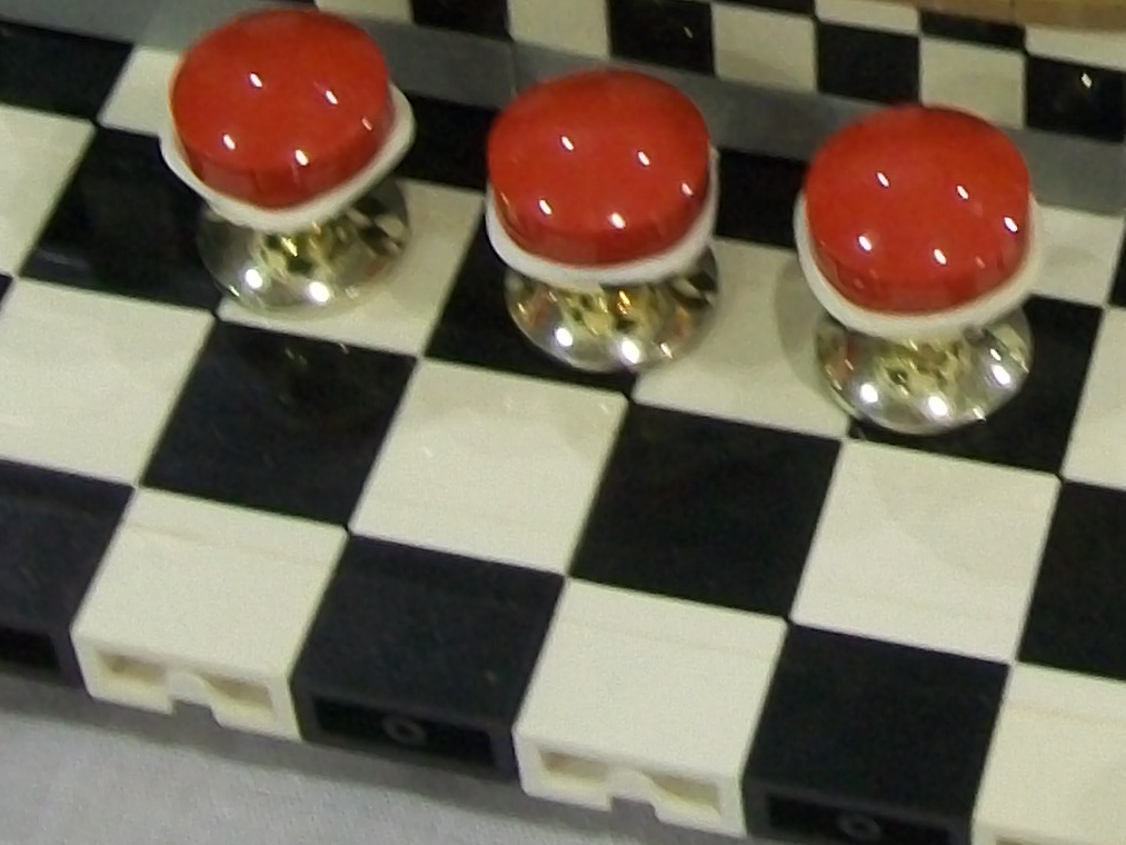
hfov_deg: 16.6
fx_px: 3774
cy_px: -259
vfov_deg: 12.4
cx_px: 1106
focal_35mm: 116
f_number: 2.7
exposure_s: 1/30
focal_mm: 6
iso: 160
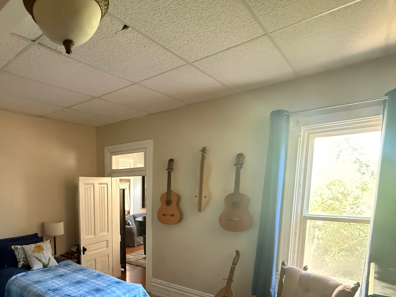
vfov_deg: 56.3
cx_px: 101
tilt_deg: -6.7
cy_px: 218
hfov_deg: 69.3
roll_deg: +1.2
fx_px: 263
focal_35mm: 23
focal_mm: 2.22
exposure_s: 1/60
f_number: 2.2
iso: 1250
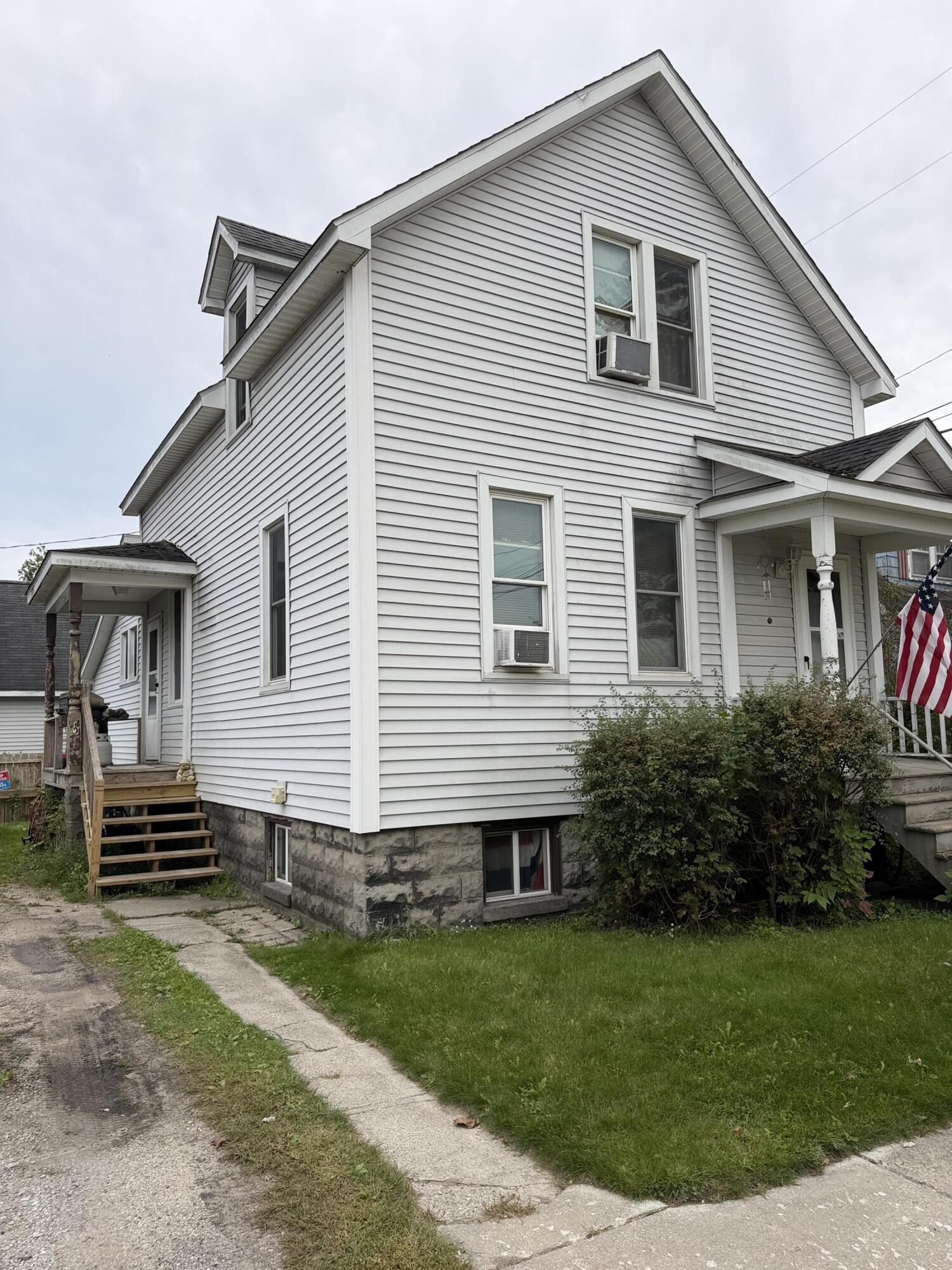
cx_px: 476
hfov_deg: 56.8
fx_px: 880
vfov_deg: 71.6
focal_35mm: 24
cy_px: 635
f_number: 1.78
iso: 80
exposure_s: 1/1192
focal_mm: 6.76
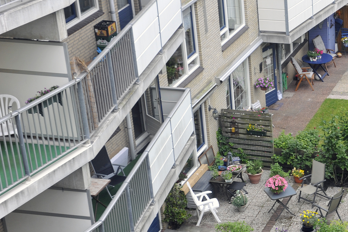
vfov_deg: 13.4
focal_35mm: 102
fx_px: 985
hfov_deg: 19.4
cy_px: 154
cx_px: 352
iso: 800
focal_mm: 50
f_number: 7.1
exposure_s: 1/125
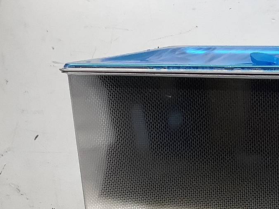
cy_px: 256
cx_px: 321
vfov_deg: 15.4
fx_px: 741
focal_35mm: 92
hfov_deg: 20.2
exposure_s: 1/120
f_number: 2.4
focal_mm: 3.3
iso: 80
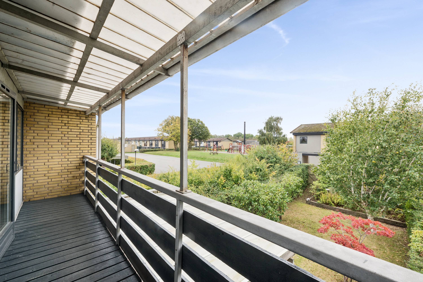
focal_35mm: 14
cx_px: 212
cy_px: 141
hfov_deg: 104.3
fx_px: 164
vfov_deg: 81.2
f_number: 14
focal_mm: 14
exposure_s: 1/30
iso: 250
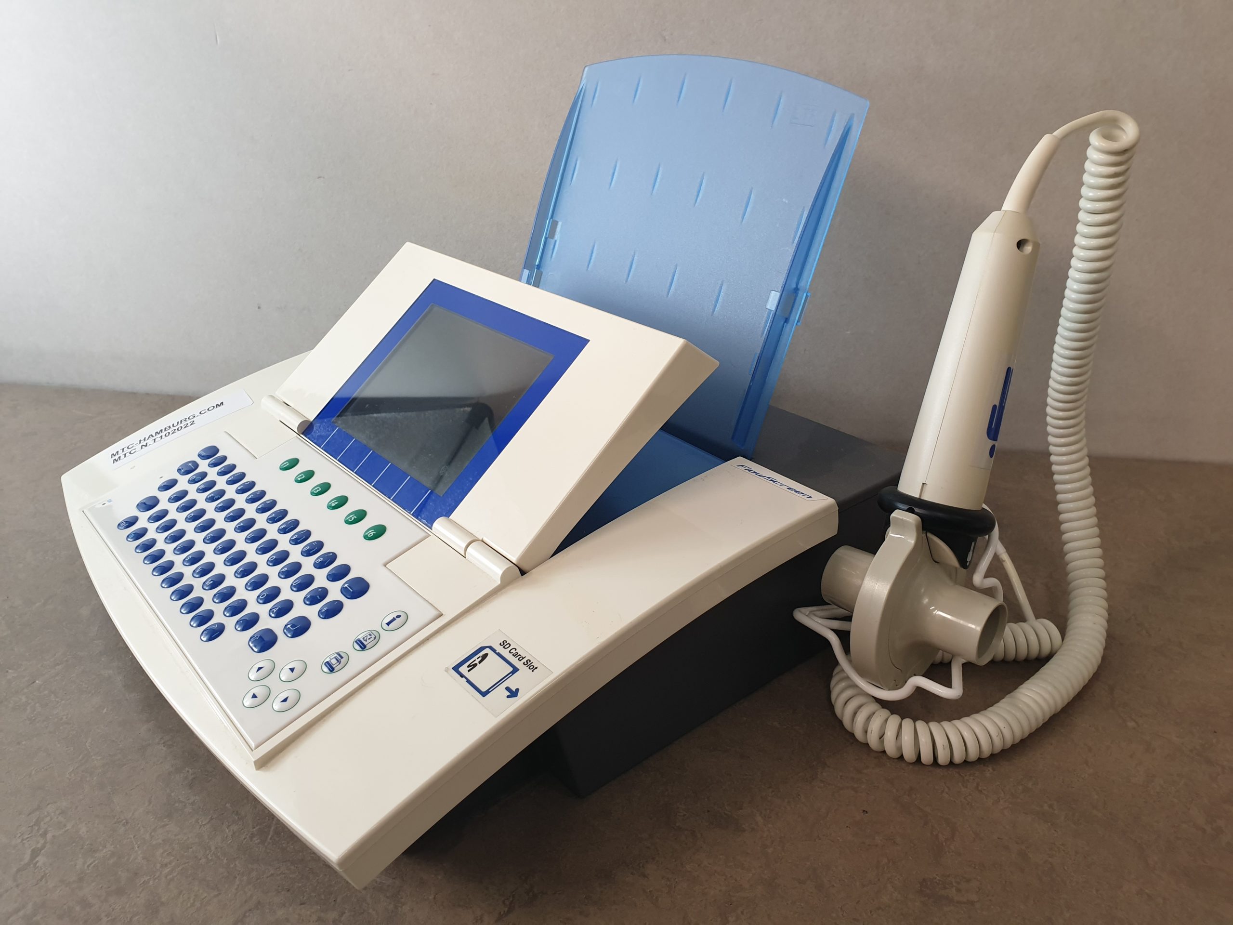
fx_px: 926
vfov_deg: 53.1
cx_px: 616
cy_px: 462
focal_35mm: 26
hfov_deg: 67.3
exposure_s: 1/50
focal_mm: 4.3
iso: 125
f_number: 2.4
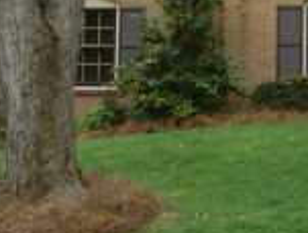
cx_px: 490
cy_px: -82
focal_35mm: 186
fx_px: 1659
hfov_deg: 10.2
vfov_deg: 7.9
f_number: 3.4
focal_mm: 7.91
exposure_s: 1/100
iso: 64
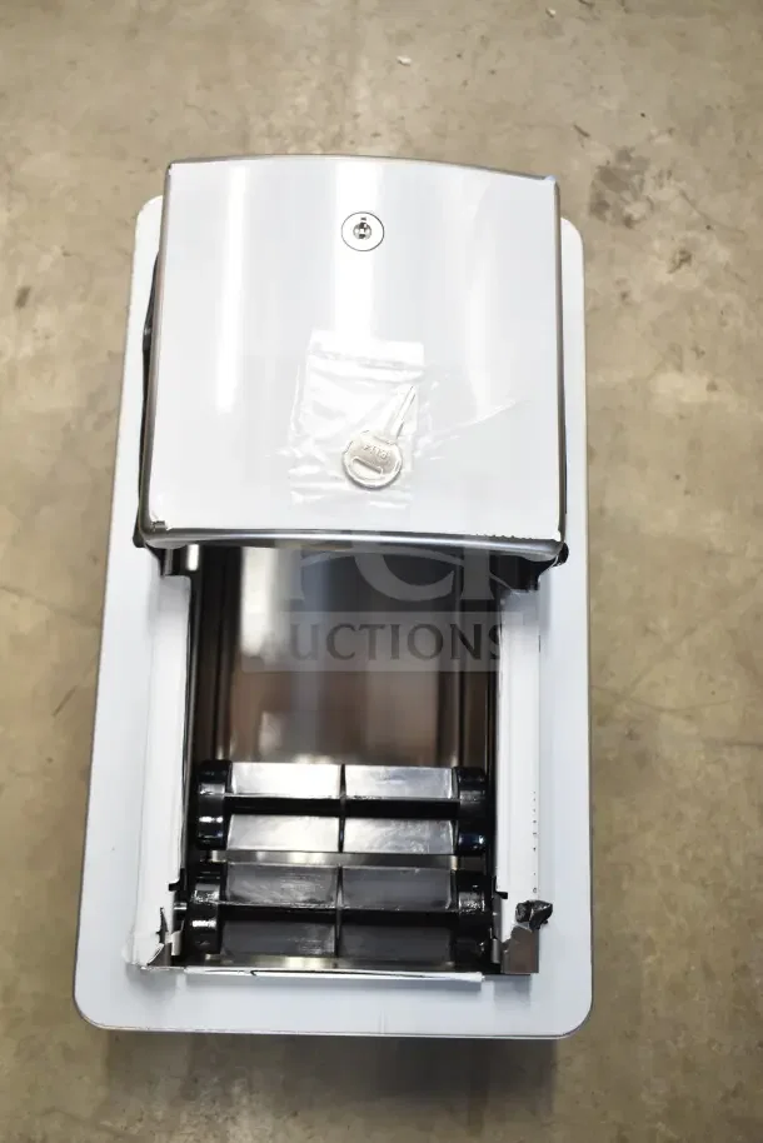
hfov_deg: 41.7
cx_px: 382
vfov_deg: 59.5
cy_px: 572
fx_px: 1001
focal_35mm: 32
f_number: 3.8
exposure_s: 1/30
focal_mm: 21
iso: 1000
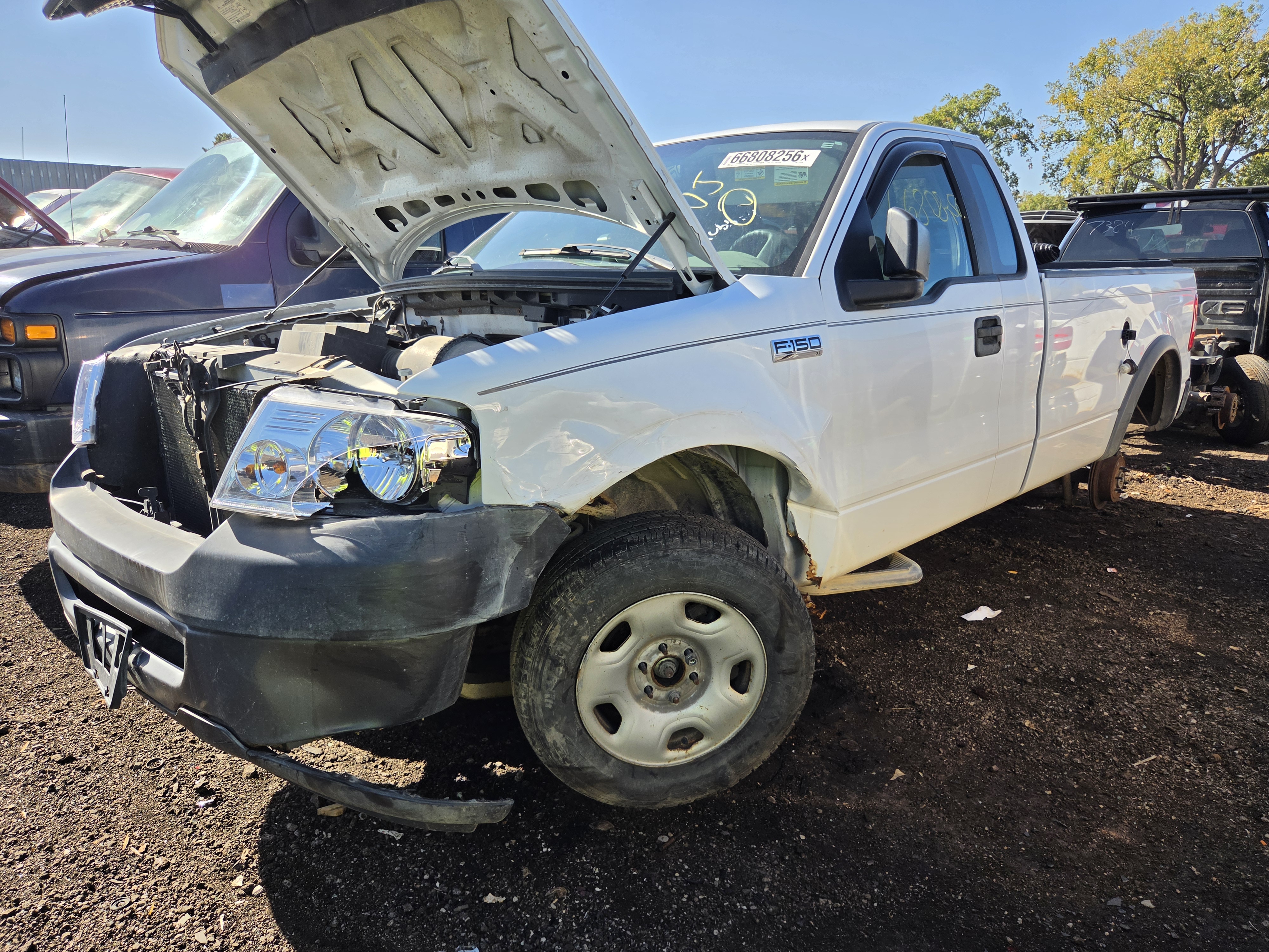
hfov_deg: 73.9
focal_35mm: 23
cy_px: 476
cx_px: 634
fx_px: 843
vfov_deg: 58.9
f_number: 1.8
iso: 80
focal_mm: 5.4
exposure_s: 1/2866
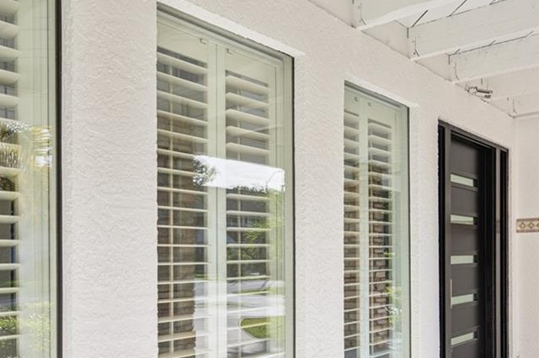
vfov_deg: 37.3
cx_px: 318
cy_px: 244
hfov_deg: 54.1
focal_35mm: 35
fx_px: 524
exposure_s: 1/80
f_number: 7.1
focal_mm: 14
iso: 32
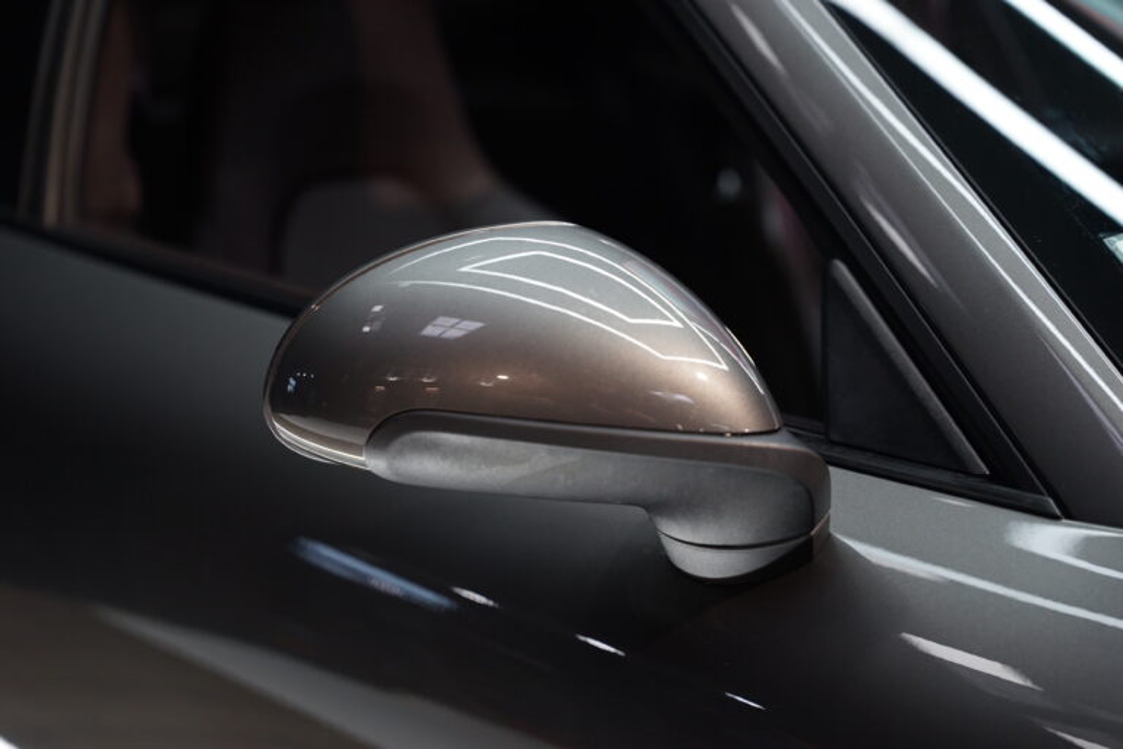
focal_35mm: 70
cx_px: 562
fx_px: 2183
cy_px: 374
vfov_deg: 19.5
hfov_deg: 28.8
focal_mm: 70
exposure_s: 1/80
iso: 800
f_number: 2.8
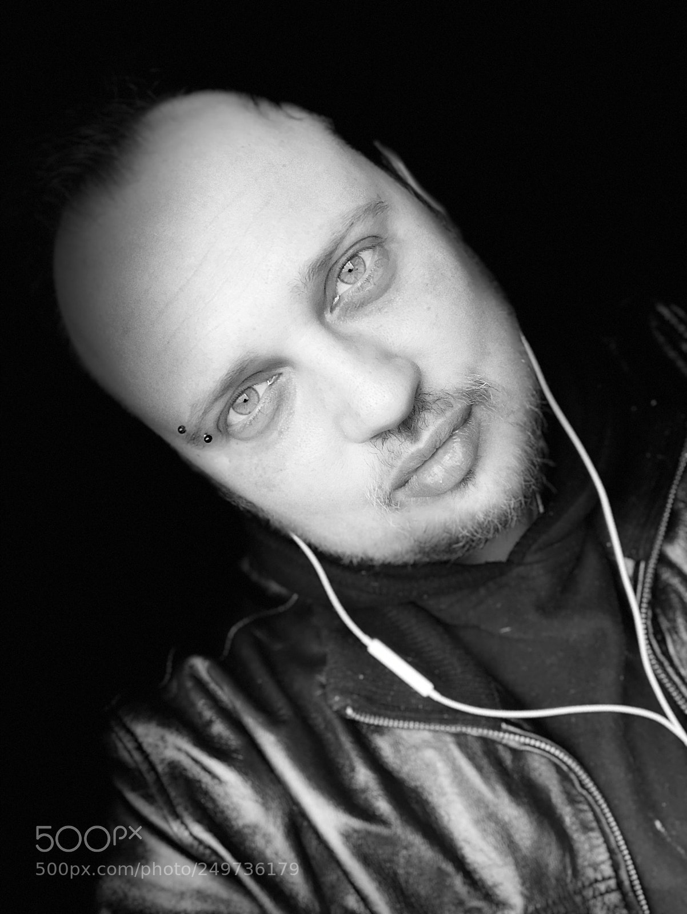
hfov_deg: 44.2
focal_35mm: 32
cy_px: 457
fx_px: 846
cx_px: 344
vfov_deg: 56.8
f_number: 2.2
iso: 32
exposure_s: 1/100
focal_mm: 2.87
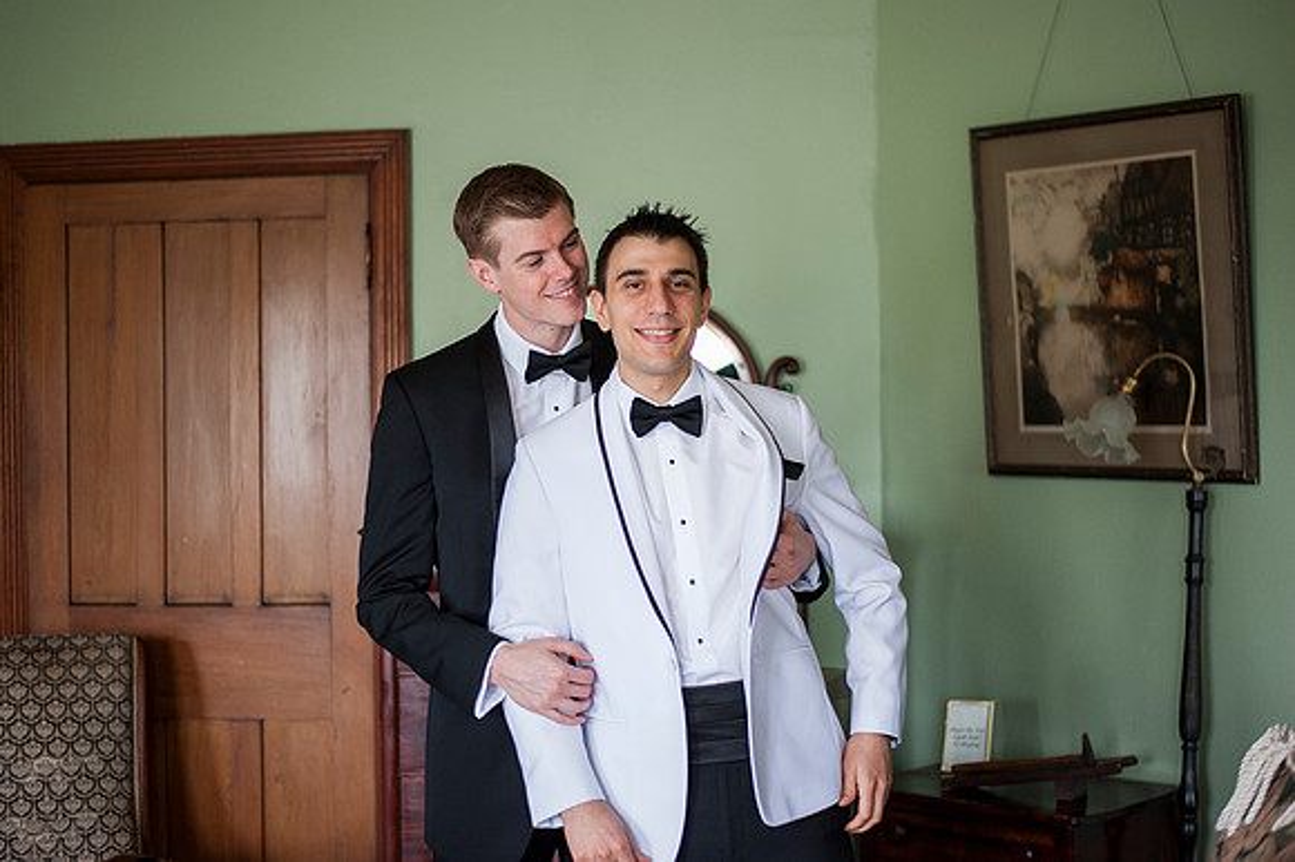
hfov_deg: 37.3
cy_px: 402
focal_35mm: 53
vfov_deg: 25.3
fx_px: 1919
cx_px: 604
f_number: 1.8
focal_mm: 50
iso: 1000
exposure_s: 1/200
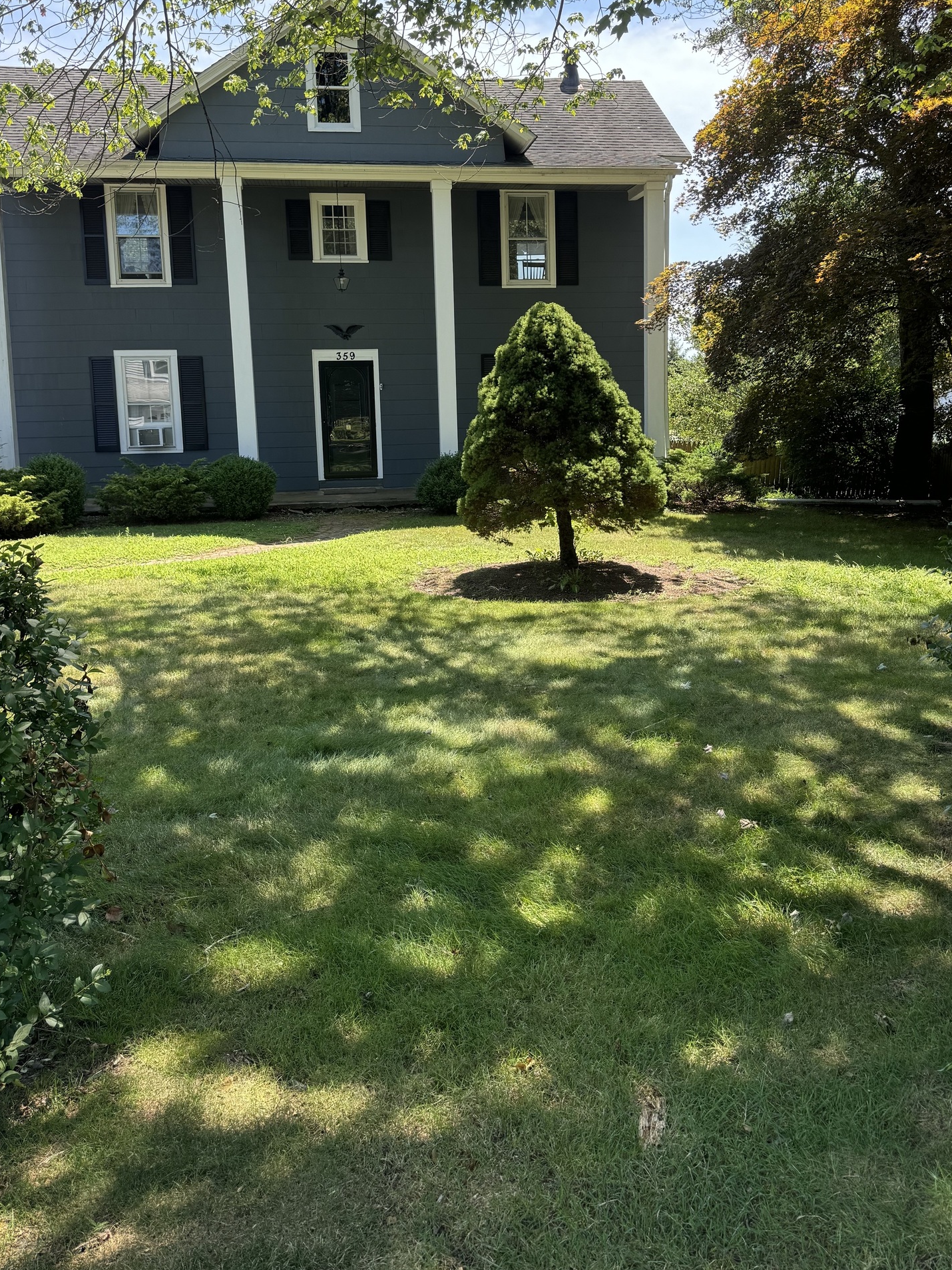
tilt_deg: -7.4
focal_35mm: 29
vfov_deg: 61.4
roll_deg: +1.5
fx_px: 1064
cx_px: 502
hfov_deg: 48.2
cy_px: 537
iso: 80
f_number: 1.78
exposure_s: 1/678
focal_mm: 6.76
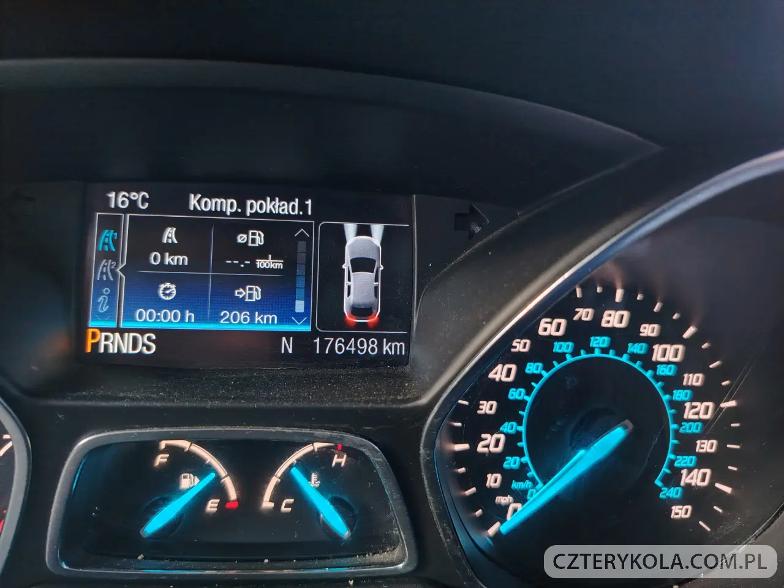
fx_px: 544
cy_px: 294
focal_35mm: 24
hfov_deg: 71.6
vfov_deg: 56.8
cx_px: 392
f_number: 1.75
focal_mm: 5.25
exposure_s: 1/24
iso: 325
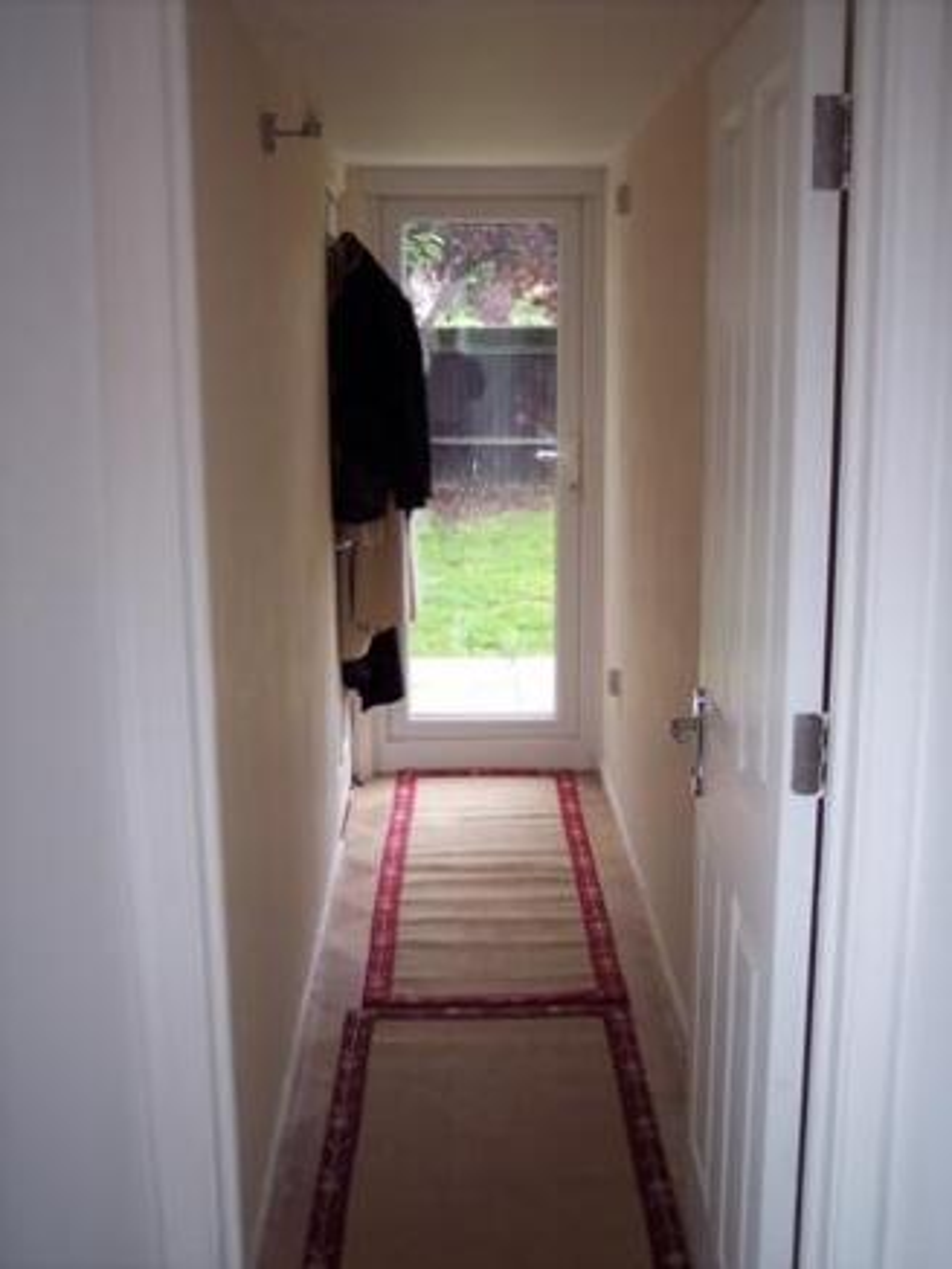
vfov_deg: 47.9
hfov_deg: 36.8
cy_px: 634
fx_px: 1429
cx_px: 476
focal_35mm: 39
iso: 100
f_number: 2.8
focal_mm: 8
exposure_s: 1/60
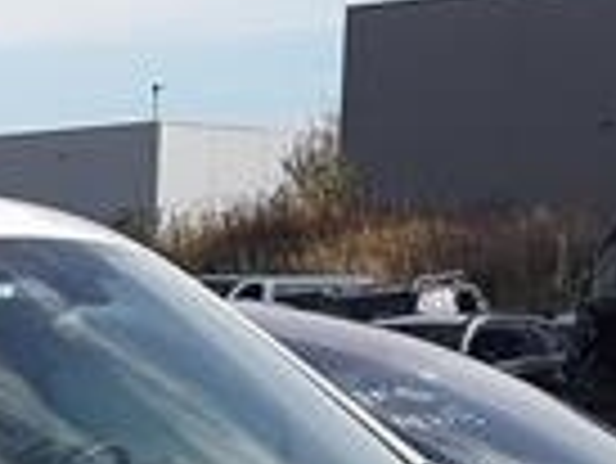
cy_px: 883
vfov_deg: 10.5
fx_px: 2333
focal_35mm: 131
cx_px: -301
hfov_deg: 14.1
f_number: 1.9
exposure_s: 1/1742
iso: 40
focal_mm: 2.91
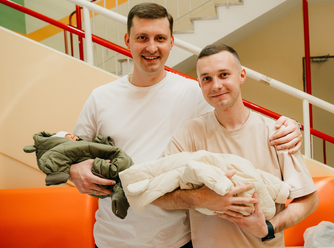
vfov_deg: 37.1
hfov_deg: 47.8
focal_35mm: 38
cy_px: 124
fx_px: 369
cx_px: 223
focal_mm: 27
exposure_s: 1/160
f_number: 4
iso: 640
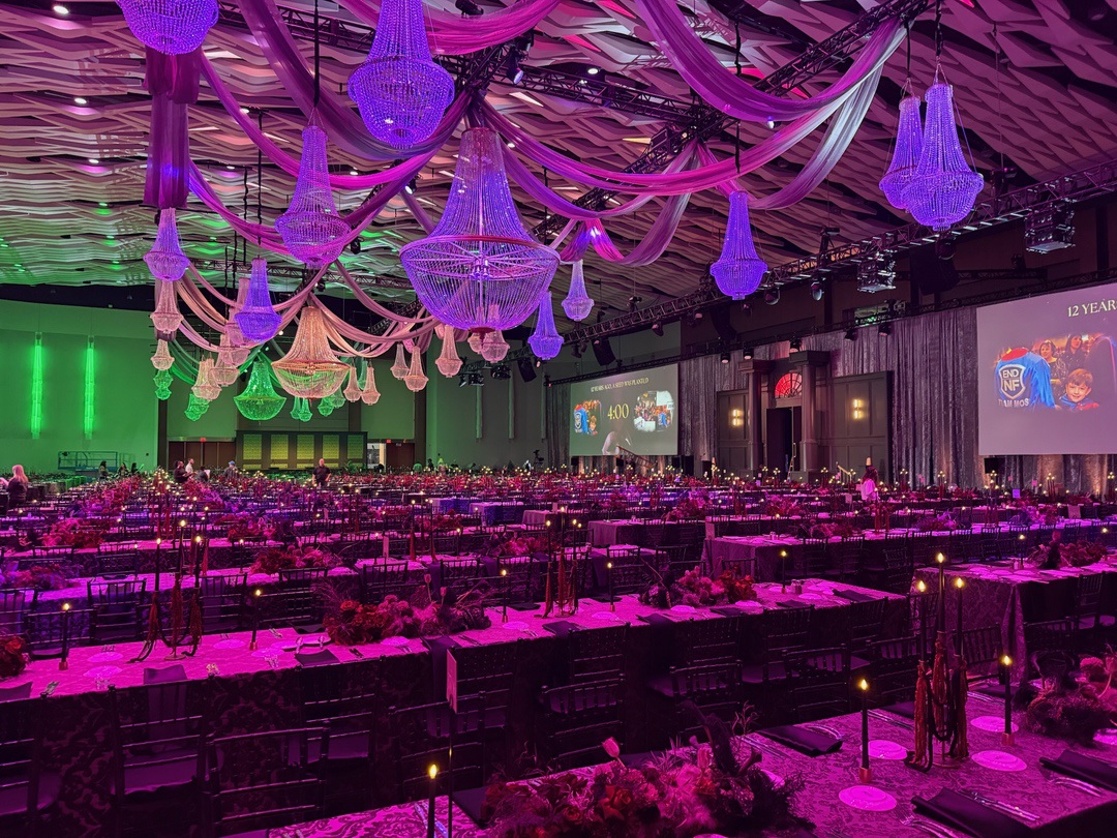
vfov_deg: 56.8
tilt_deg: +2.9
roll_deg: +0.1
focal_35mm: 24
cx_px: 558
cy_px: 419
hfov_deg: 71.6
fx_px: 774
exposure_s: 1/60
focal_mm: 6.76
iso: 800
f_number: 1.78
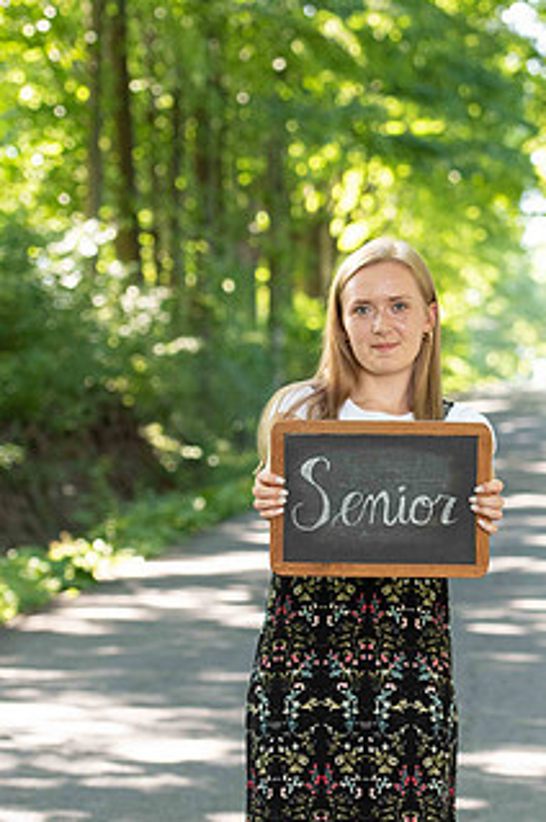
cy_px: 478
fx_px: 3237
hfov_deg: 9.6
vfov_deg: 14.5
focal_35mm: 142
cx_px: 412
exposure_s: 1/200
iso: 640
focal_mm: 78
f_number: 3.5
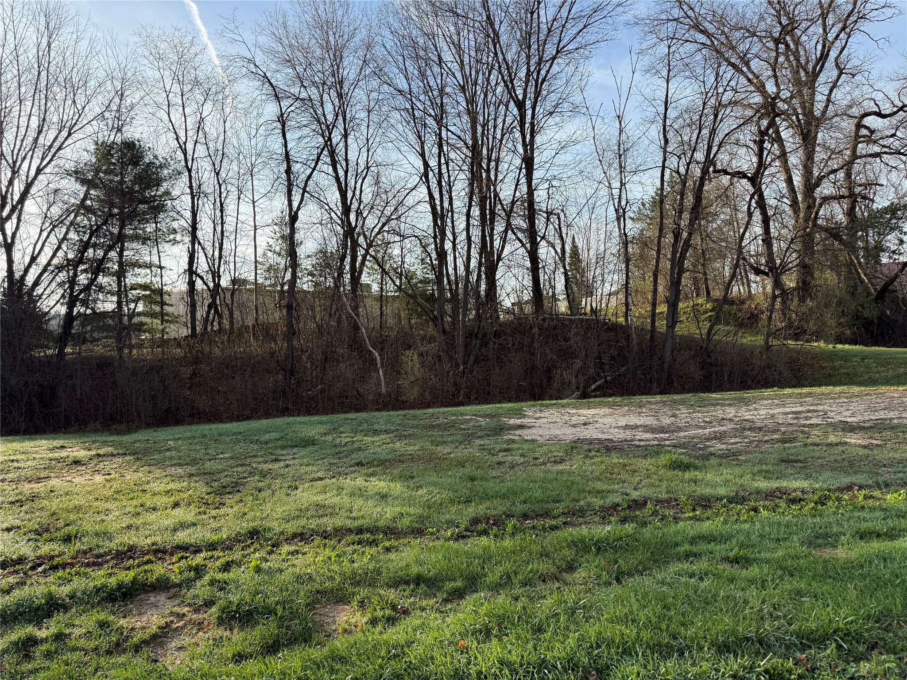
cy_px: 340
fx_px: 629
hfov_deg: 71.6
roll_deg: +0.2
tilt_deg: +1.0
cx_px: 454
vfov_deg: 56.8
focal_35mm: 24
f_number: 1.78
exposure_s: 1/1949
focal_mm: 6.76
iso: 80
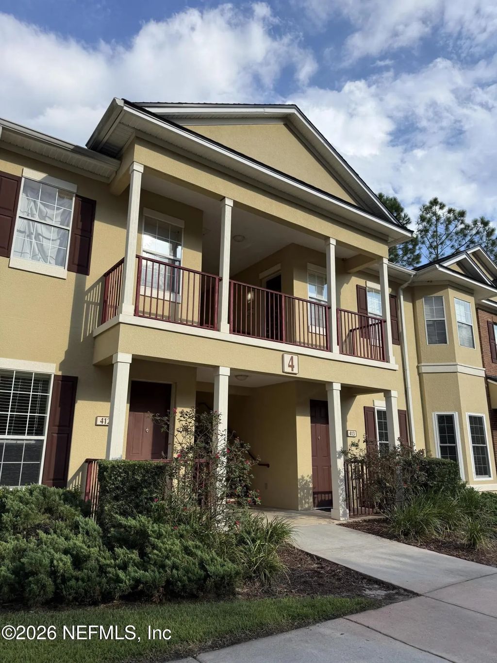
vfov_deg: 71.6
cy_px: 332
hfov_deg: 56.8
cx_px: 248
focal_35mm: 24
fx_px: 459
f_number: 1.78
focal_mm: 6.76
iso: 80
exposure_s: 1/2907
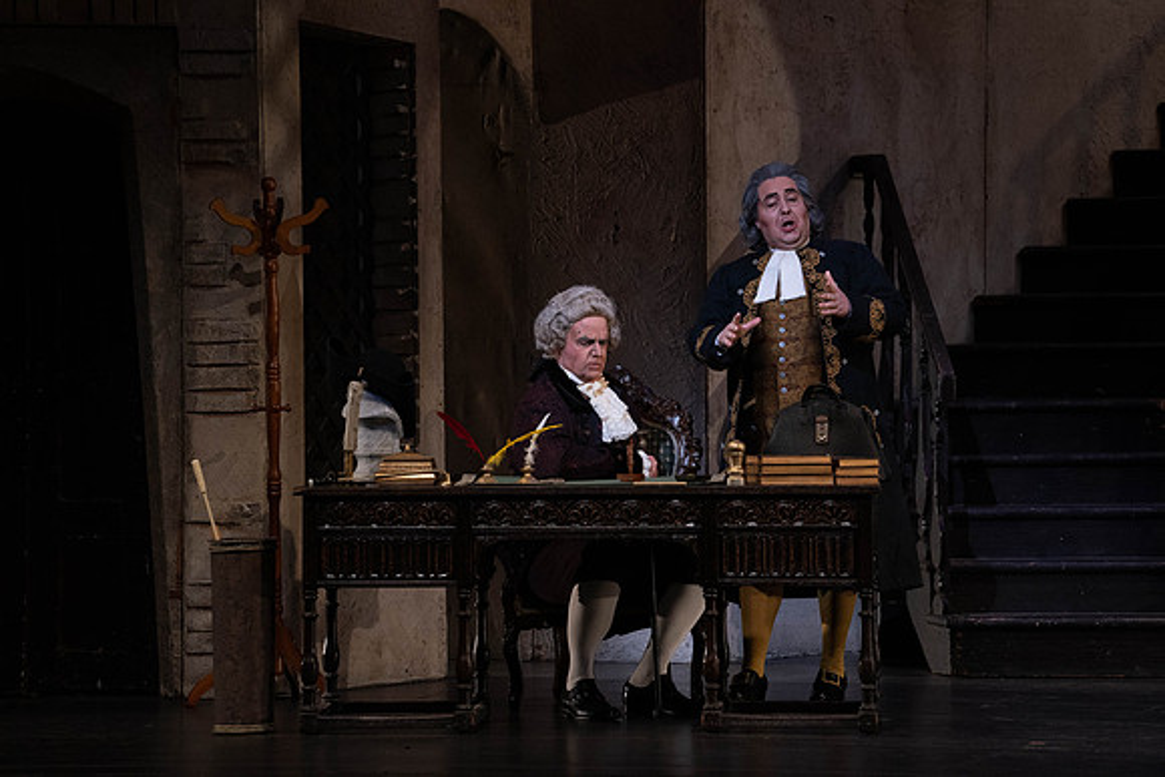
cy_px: 388
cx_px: 582
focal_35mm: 200
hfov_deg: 10.3
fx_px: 6473
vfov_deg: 6.9
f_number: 9
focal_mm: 200
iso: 3200
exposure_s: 1/250
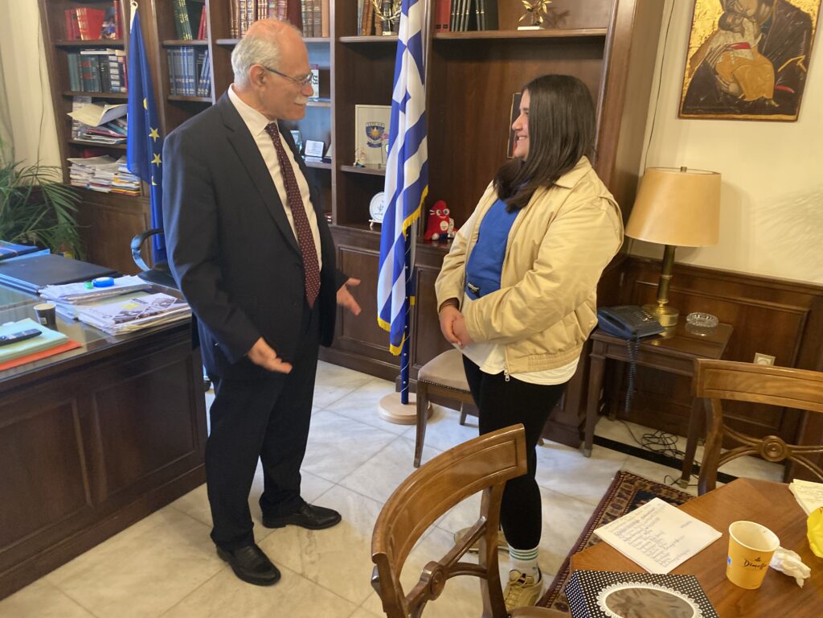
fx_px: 618
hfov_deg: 67.3
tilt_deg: -19.1
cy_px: 309
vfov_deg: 53.1
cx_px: 412
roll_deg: -2.5
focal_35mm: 26
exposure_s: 1/50
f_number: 1.8
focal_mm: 4.25
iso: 400
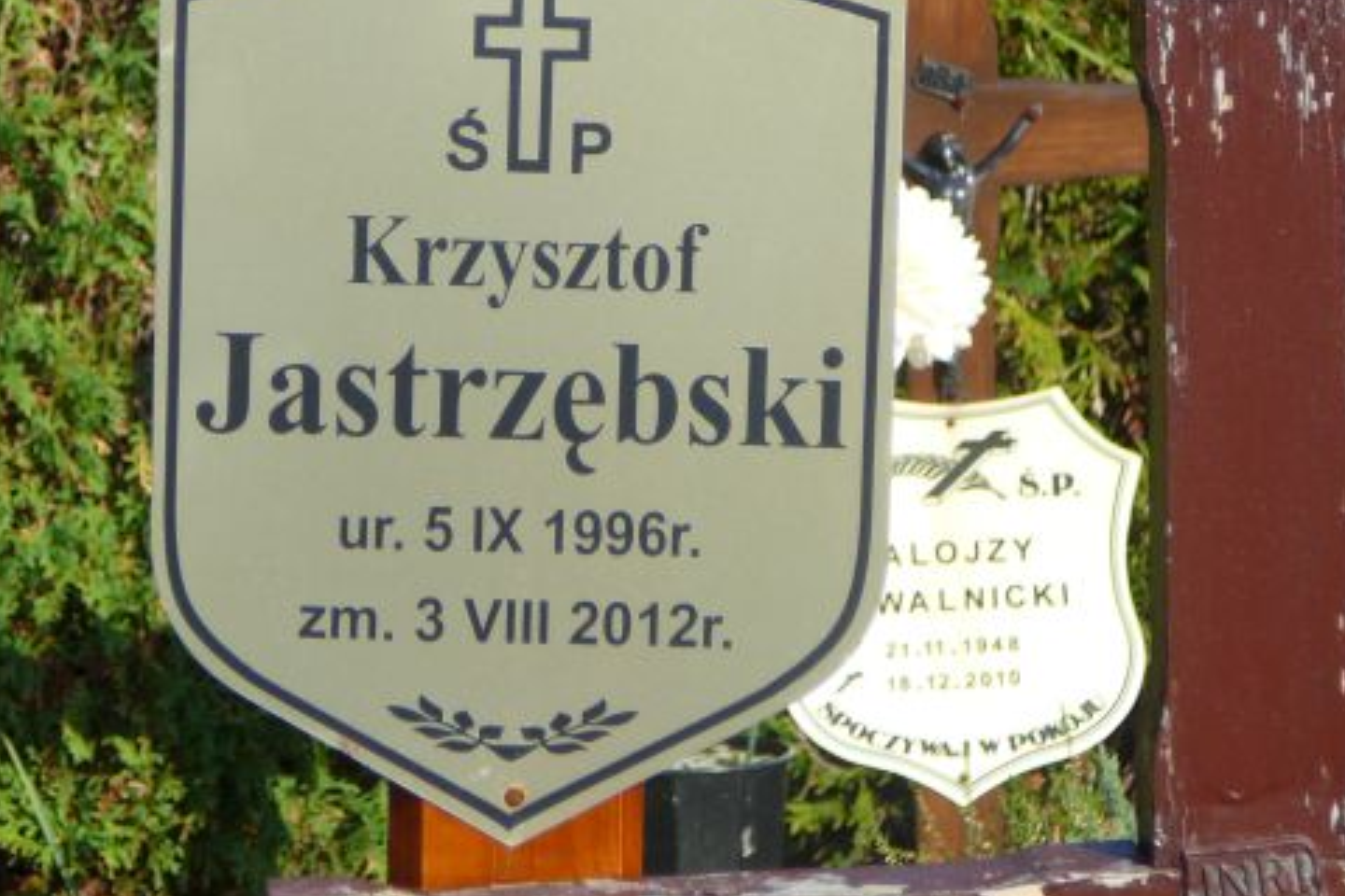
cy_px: 241
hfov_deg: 10.8
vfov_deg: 7.2
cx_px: 460
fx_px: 7098
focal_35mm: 190
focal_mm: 20.4
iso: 80
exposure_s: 1/500
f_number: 4
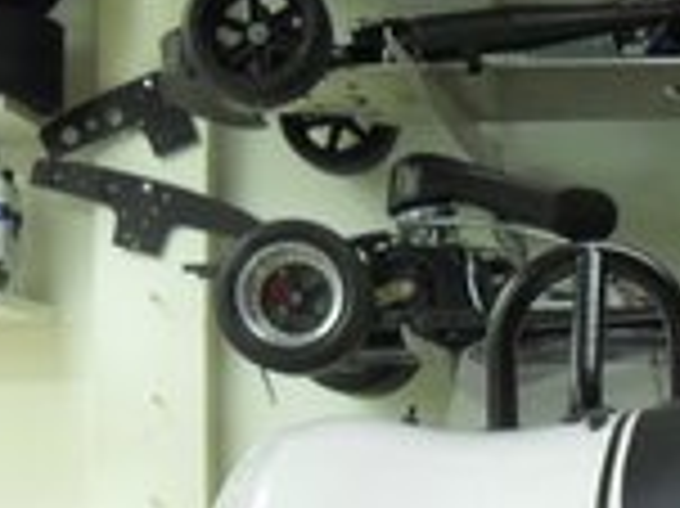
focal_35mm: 93
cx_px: 829
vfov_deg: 15.7
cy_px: 472
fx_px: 1825
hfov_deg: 19.8
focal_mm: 6.2
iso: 200
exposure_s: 1/20
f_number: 2.8
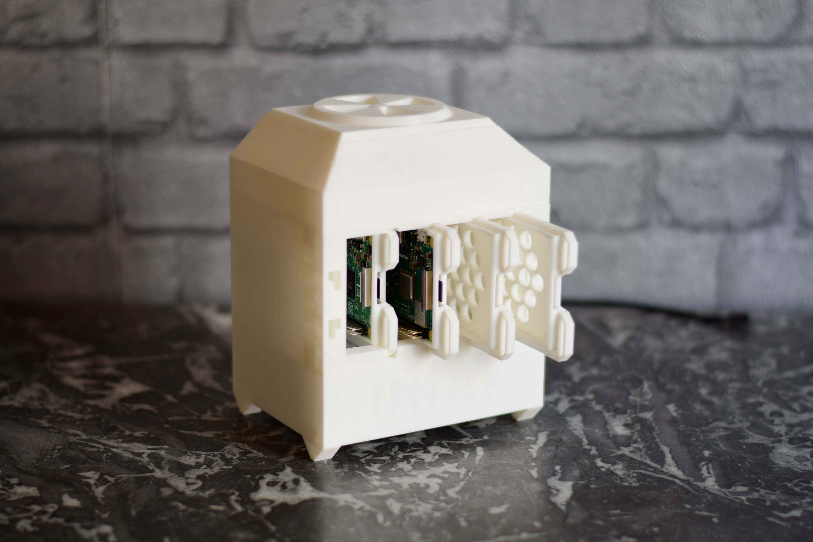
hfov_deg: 27.0
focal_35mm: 75
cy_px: 271
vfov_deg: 18.2
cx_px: 406
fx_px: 1694
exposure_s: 1/80
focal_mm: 50
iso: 100
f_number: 2
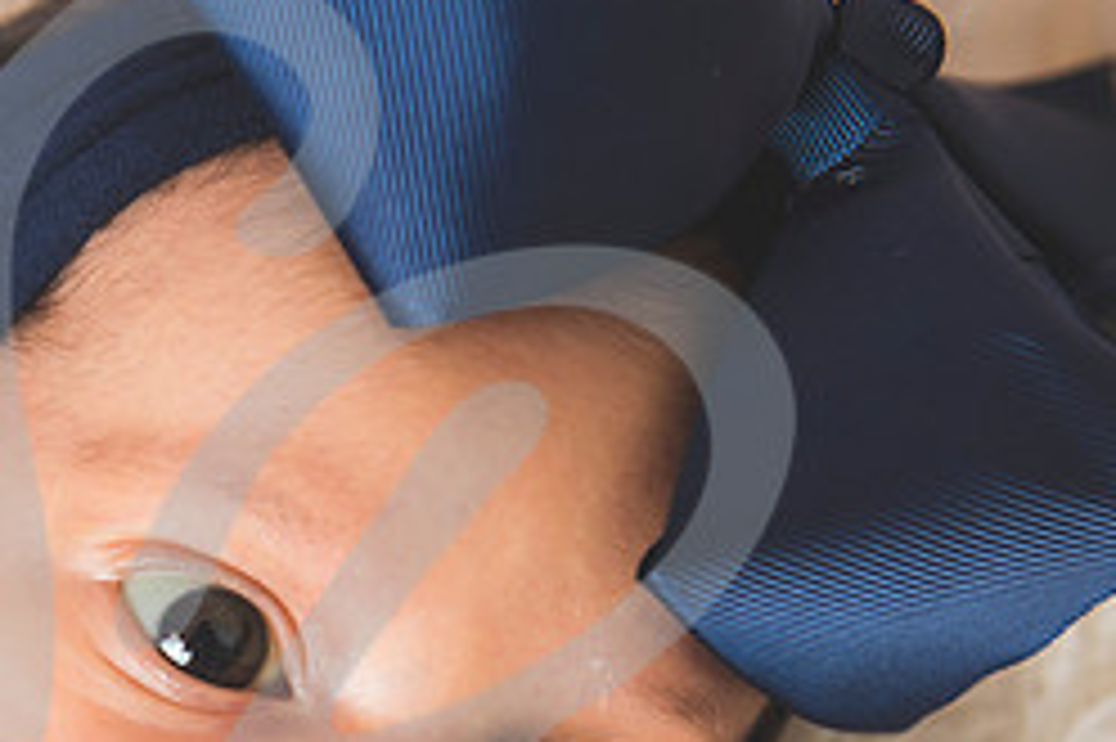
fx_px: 3624
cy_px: 803
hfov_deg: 17.2
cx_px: 81
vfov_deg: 11.5
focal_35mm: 117
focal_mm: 50
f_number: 3.5
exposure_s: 1/125
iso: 200
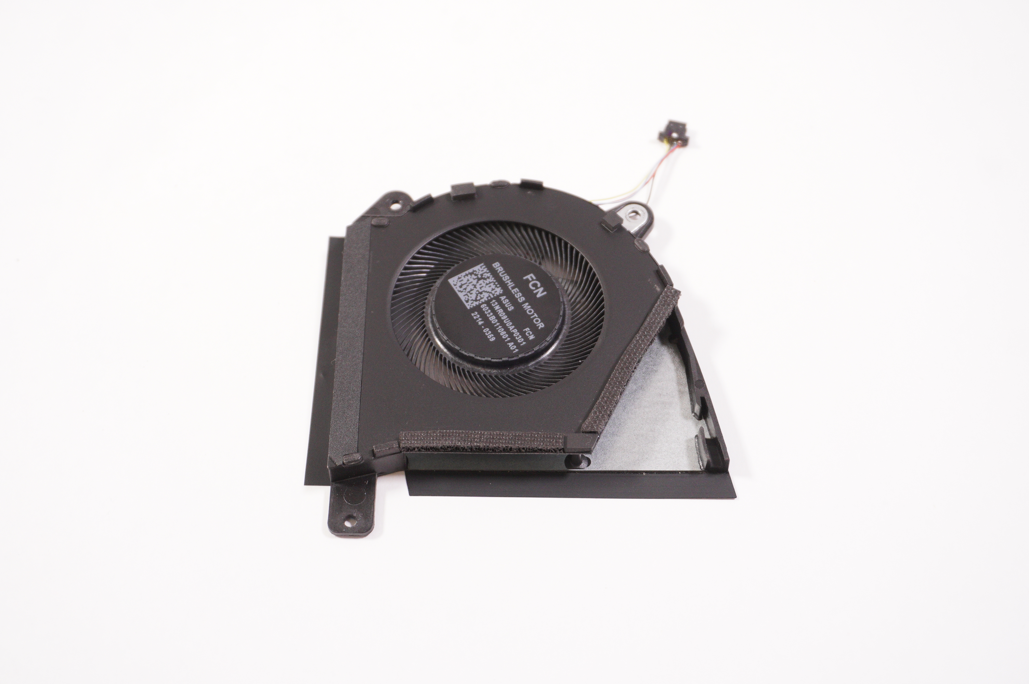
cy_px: 342
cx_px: 514
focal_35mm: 50
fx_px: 1414
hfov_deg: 40.0
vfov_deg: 27.2
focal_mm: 33
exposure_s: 1/200
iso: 1000
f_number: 5.6
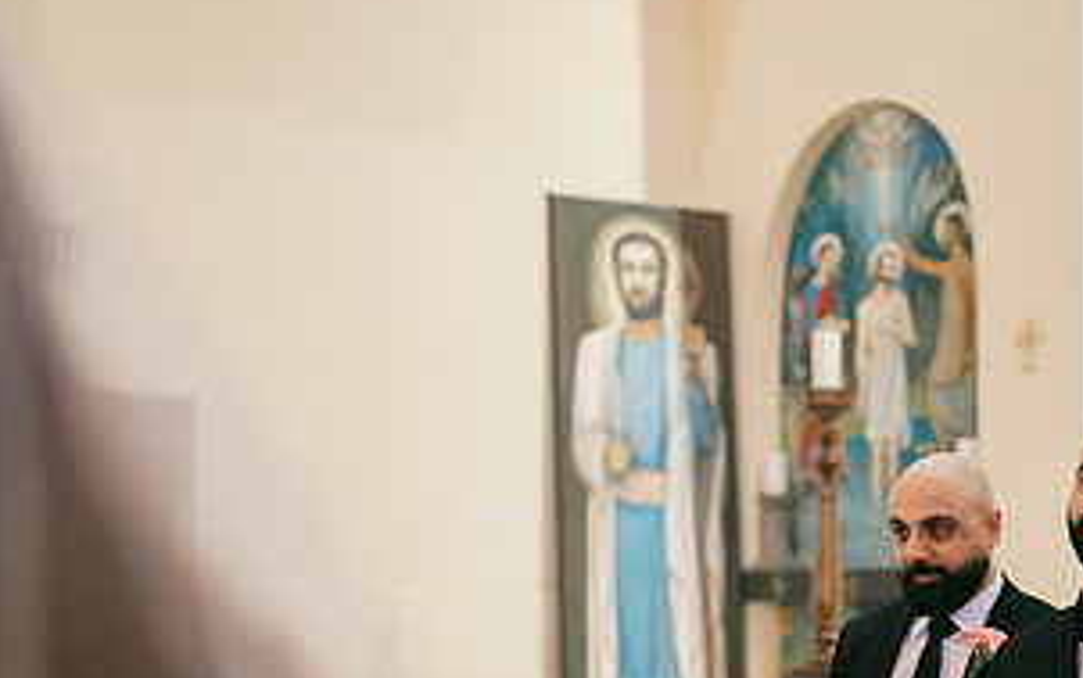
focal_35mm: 71
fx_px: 2096
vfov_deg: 18.0
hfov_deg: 28.7
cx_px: 751
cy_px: 640
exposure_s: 1/320
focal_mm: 35
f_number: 1.2
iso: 800
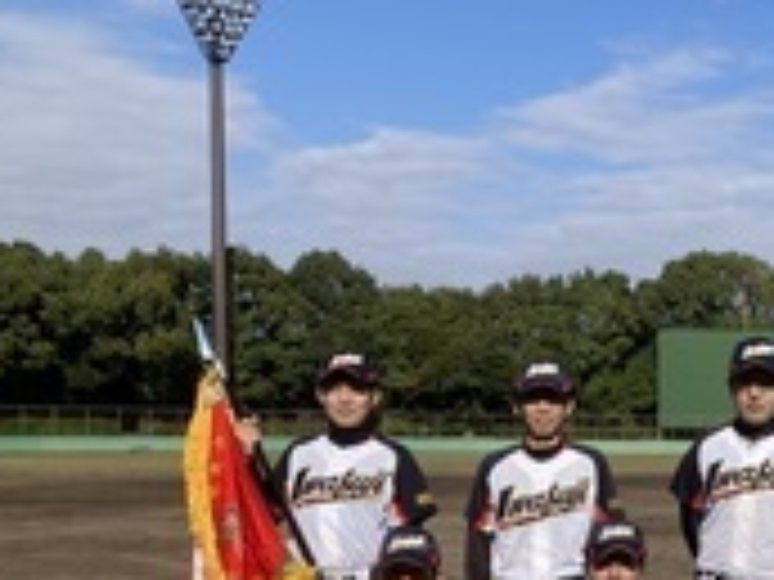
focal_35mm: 65
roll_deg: +0.2
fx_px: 1453
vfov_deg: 22.0
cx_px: 832
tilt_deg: -3.1
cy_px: 540
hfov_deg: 27.5
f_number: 1.8
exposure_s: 1/3003
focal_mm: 3.99
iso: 20
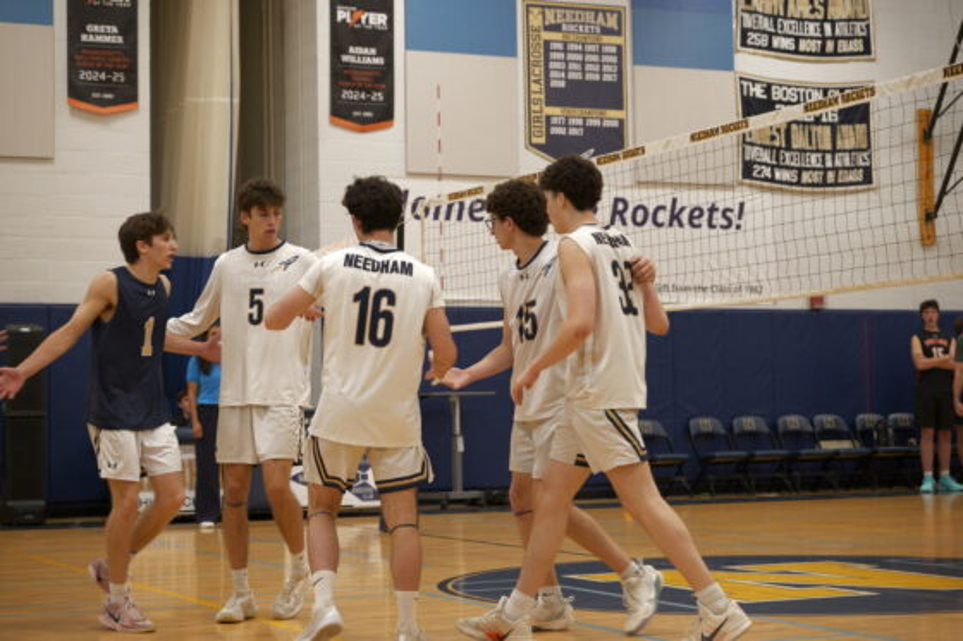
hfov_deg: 28.9
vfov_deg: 19.4
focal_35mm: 70
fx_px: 1872
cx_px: 482
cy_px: 320
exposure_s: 1/200
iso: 3200
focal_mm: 70
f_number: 5.6
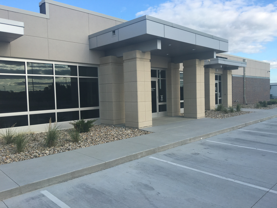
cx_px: 138
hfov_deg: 61.7
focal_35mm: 29
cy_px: 104
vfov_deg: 48.2
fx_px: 232
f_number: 2.2
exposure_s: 1/874
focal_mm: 4.15
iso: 25
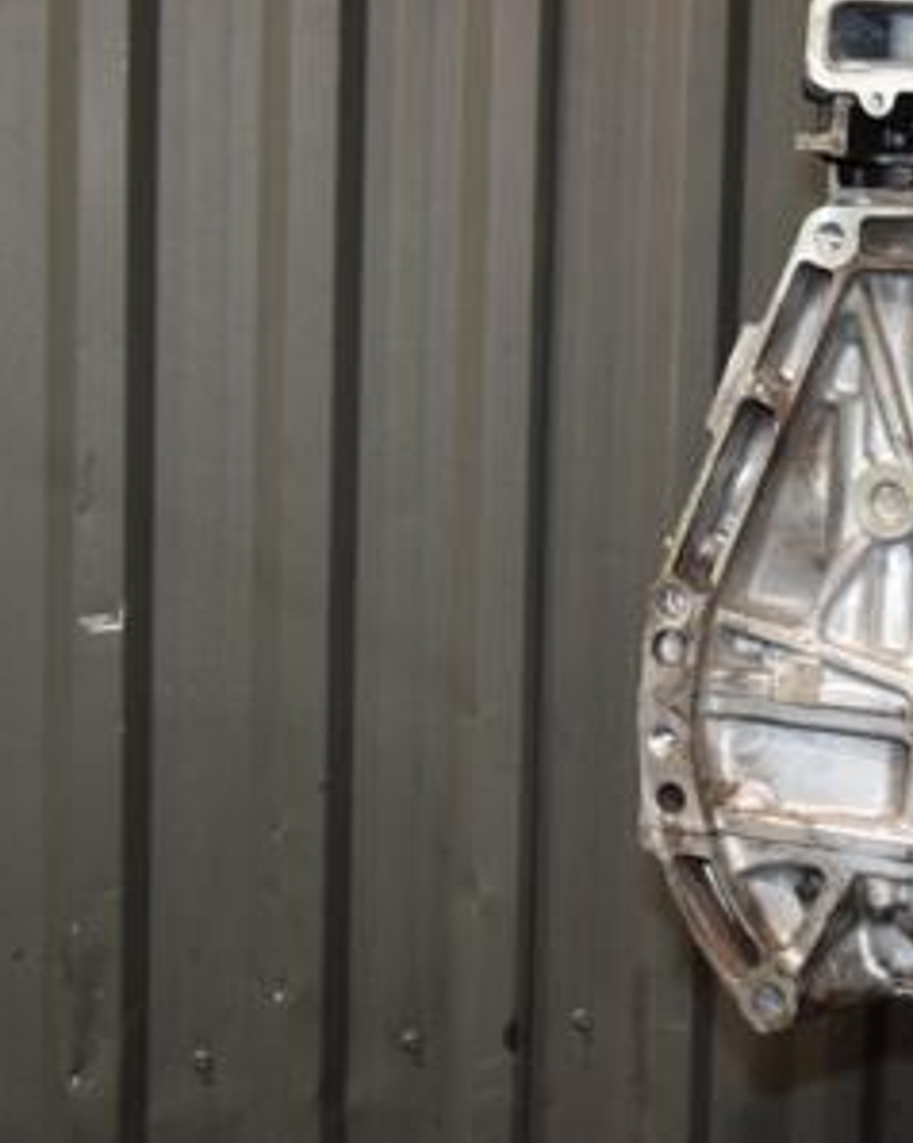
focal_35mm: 68
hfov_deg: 21.7
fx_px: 2299
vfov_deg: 27.8
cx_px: 886
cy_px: 426
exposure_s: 1/60
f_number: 5
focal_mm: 24
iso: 800
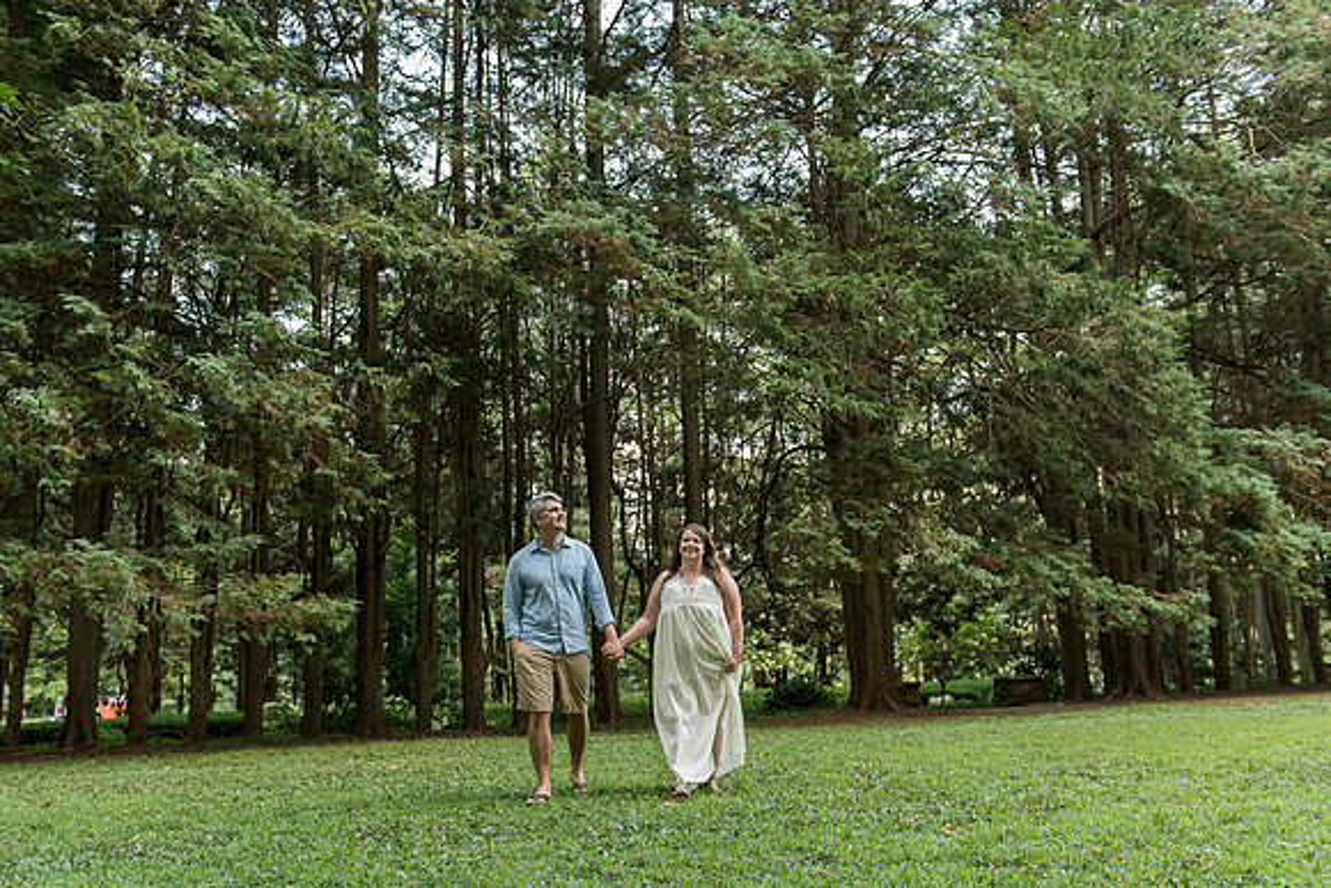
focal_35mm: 33
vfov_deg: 39.6
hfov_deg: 56.6
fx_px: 1235
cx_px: 683
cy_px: 446
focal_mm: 32
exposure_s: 1/160
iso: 1000
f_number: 3.5
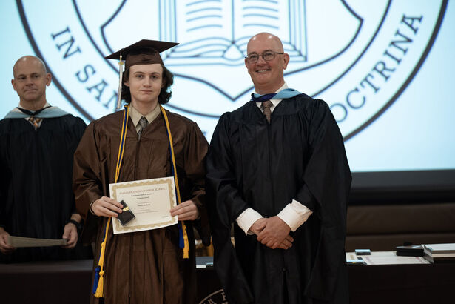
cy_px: 152
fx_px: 2275
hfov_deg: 11.4
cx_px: 228
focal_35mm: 180
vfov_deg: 7.6
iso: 1600
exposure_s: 1/100
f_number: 4
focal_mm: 180
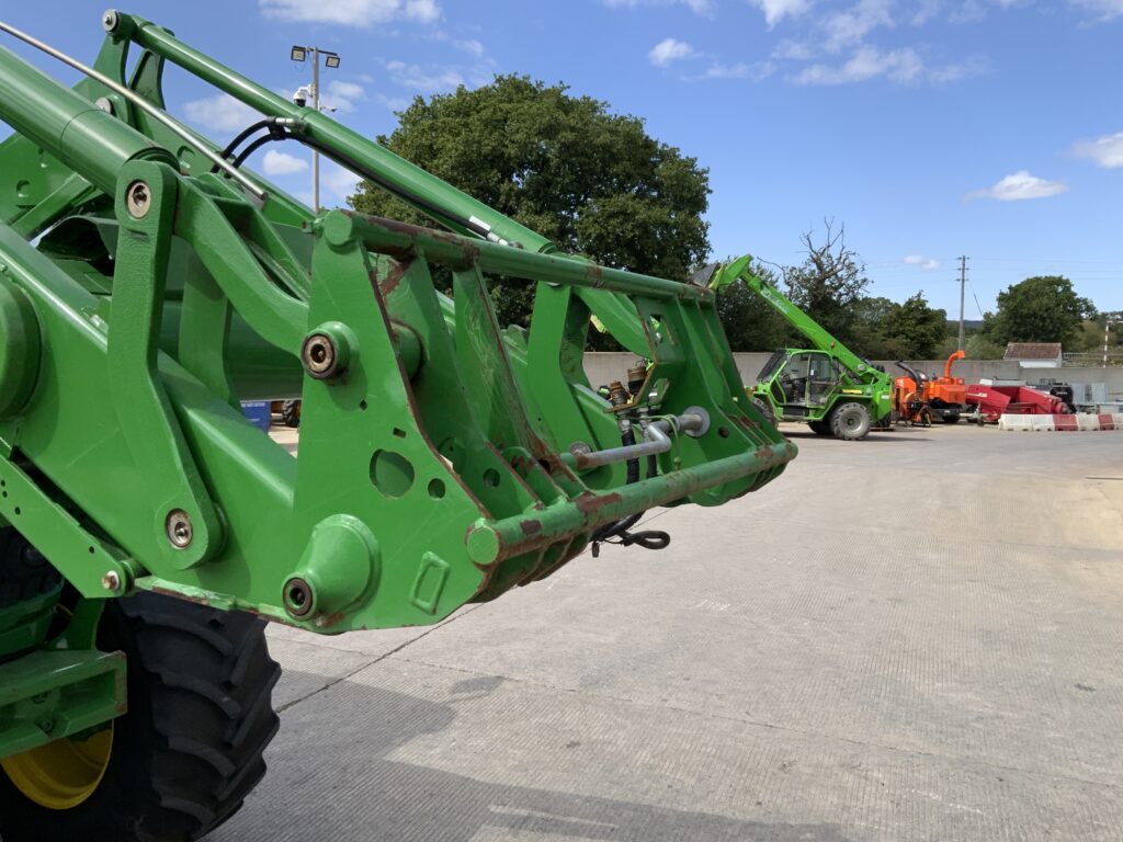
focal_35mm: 29
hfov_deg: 61.7
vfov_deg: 48.2
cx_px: 562
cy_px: 421
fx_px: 941
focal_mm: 3
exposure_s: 1/1279
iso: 16
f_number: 1.8
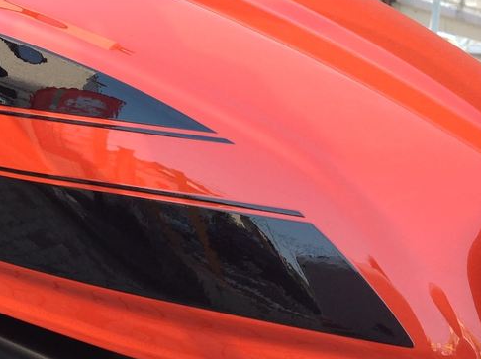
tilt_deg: -4.4
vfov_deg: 20.4
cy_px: 142
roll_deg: -6.0
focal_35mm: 72
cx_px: 17
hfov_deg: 25.9
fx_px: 999
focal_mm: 4.28
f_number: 2.4
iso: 50
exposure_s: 1/204
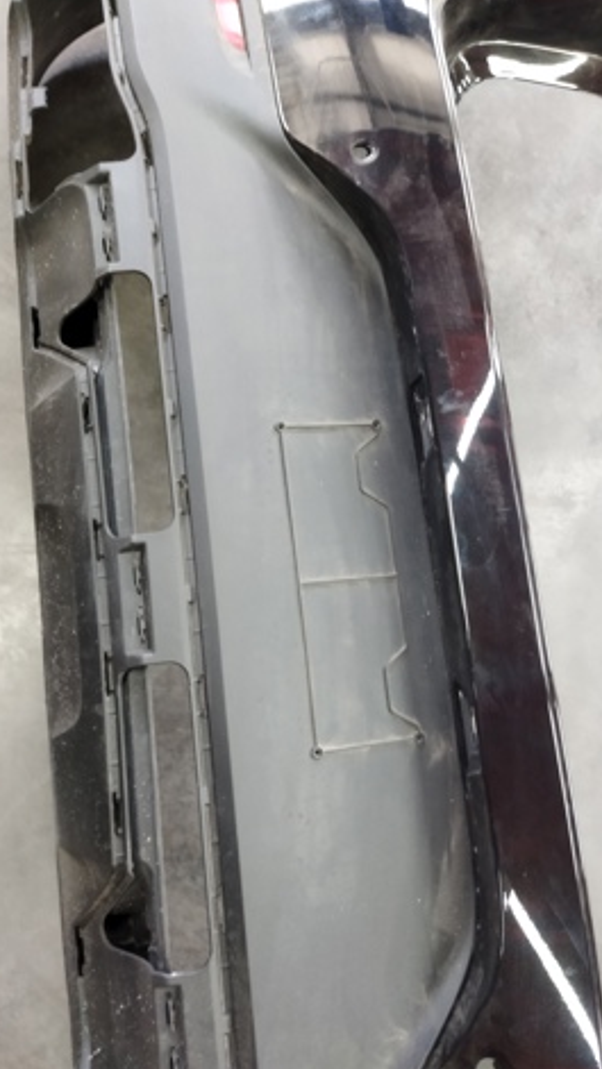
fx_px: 851
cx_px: 289
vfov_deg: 64.3
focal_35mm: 30
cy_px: 533
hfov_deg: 38.9
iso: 488
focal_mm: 4.71
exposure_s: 1/50
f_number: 1.79
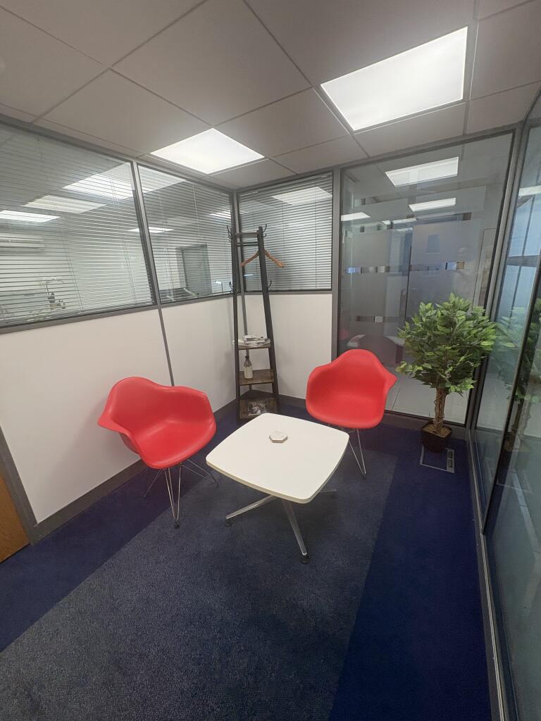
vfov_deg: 102.1
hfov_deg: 85.7
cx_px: 270
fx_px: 292
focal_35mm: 14
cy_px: 360
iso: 80
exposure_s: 1/100
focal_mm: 2.22
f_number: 2.2
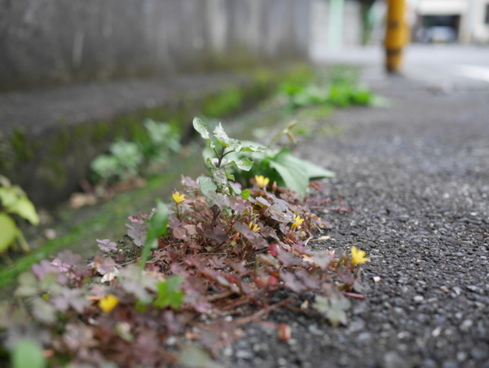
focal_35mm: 40
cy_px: 184
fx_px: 566
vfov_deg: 36.0
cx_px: 244
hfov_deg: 46.8
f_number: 2.5
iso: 200
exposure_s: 1/250
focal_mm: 20
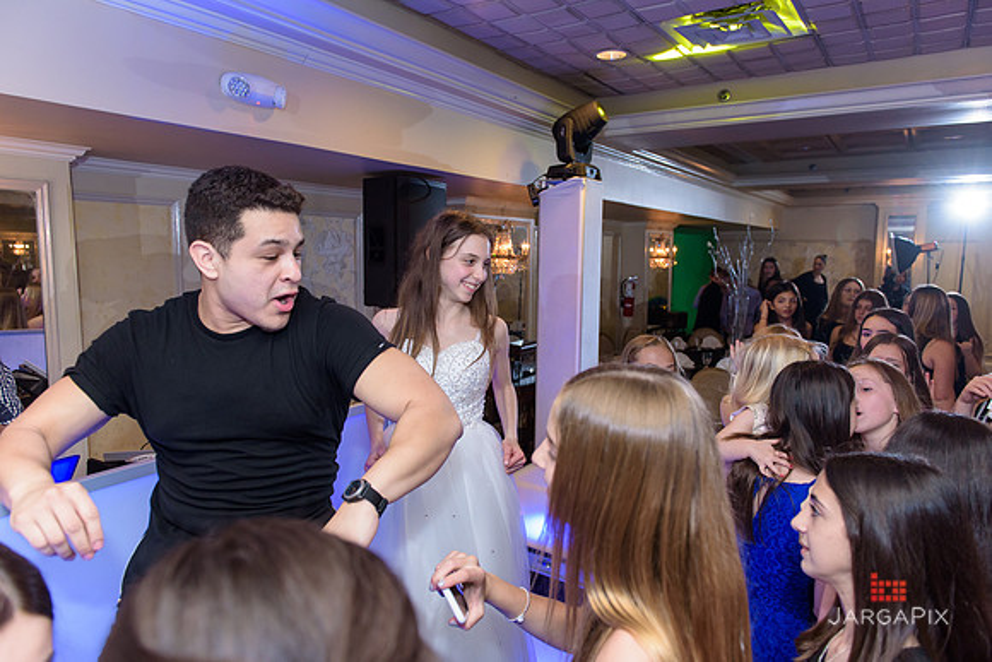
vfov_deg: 53.2
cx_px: 496
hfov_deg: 73.7
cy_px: 331
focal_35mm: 24
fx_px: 661
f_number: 3.2
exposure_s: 1/125
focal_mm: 24
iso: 1600
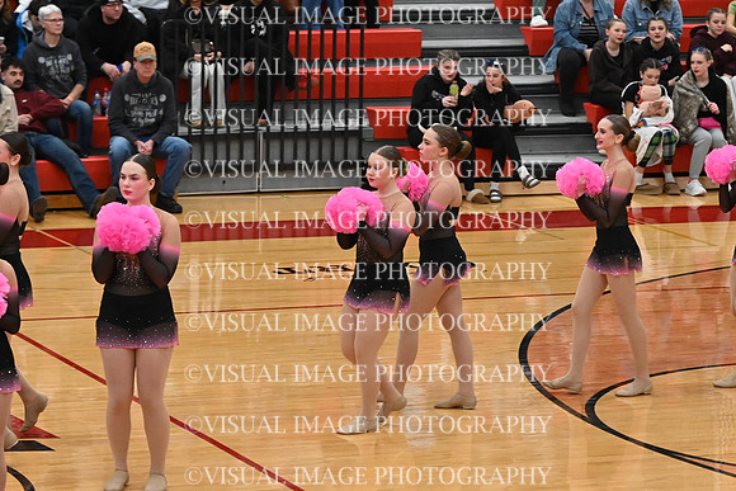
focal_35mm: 174
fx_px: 3558
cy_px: 246
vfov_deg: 7.9
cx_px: 368
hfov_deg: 11.8
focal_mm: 116
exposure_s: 1/400
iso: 8000
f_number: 4
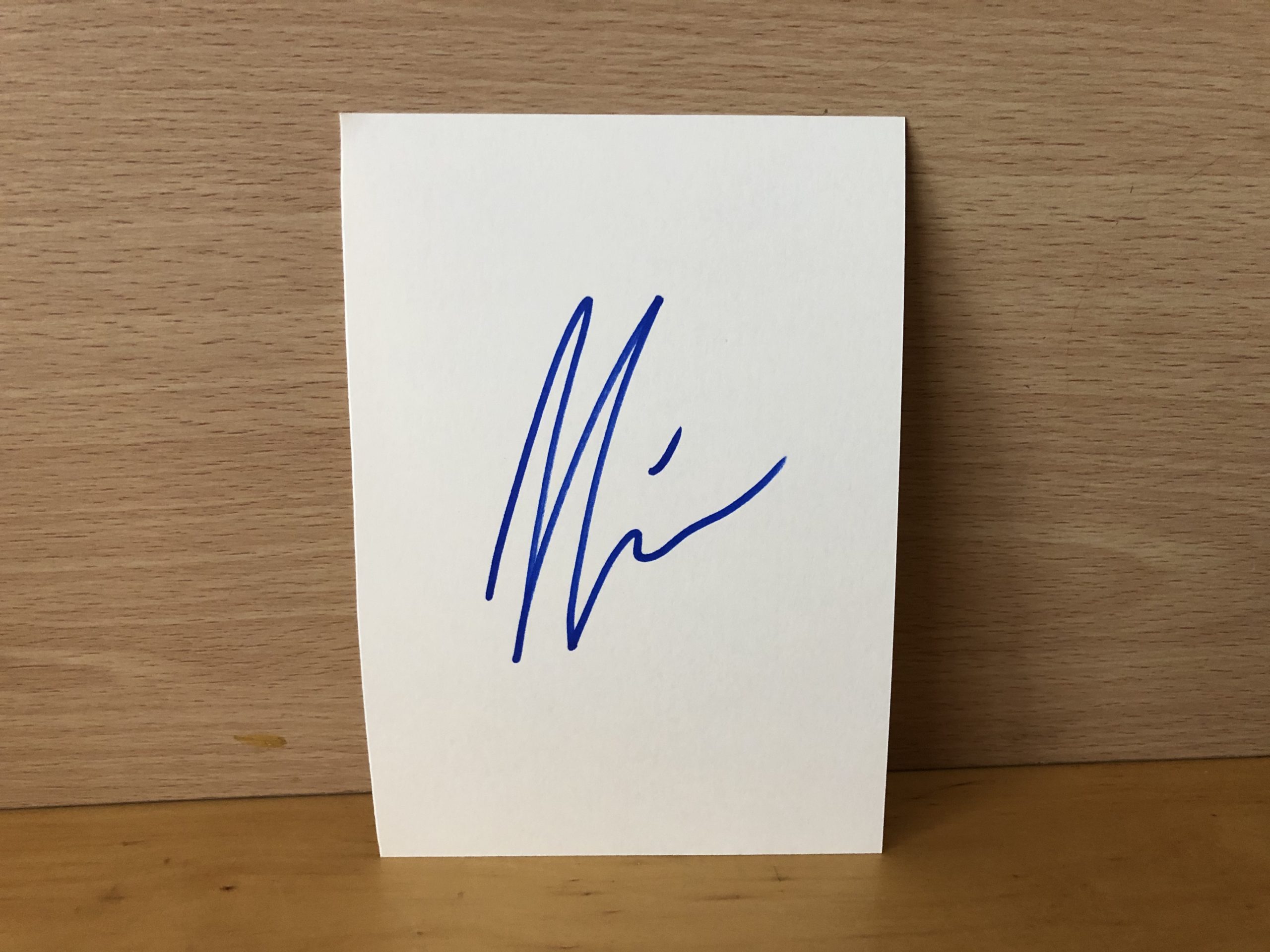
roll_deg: -0.3
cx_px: 635
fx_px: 1027
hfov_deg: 63.4
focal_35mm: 28
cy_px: 476
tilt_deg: -20.9
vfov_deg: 49.7
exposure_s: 1/15
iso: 80
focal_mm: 3.99
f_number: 1.8
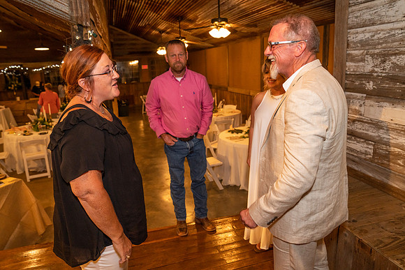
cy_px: 129
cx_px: 202
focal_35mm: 26
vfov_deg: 49.3
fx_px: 294
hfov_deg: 69.1
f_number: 4
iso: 1600
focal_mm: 25
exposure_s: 1/80
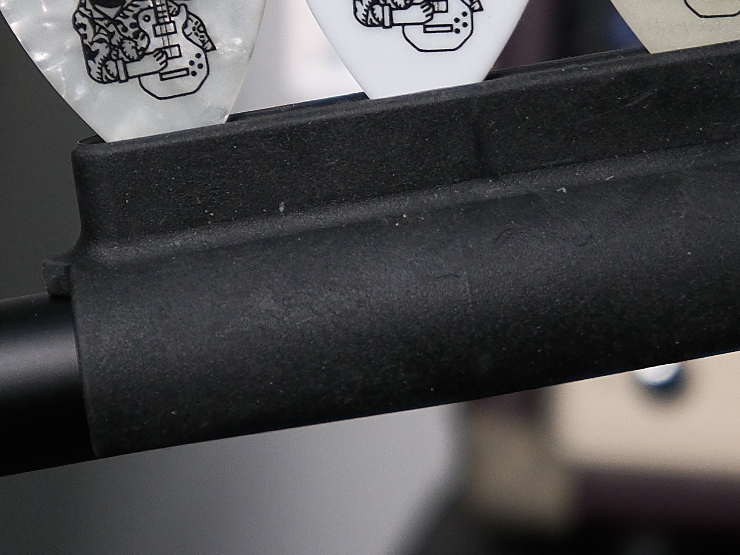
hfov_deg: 17.1
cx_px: 419
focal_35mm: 115
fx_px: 2459
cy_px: 69
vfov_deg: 12.8
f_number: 4
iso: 800
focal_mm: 24
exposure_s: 1/100
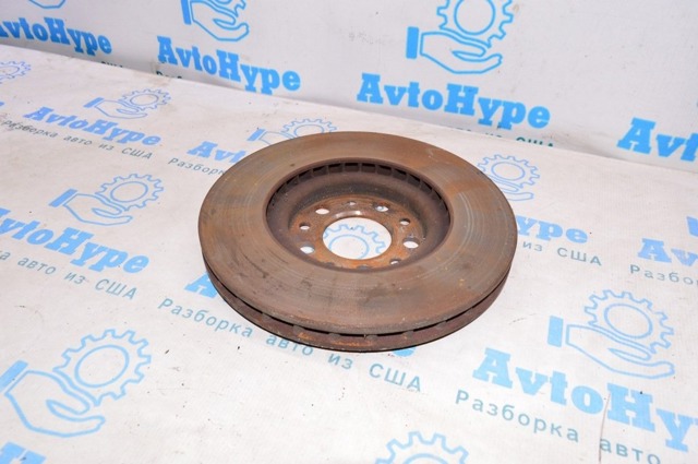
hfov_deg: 67.4
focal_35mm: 27
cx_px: 349
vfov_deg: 47.8
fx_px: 523
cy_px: 232
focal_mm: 18
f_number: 8
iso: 1600
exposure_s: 1/100
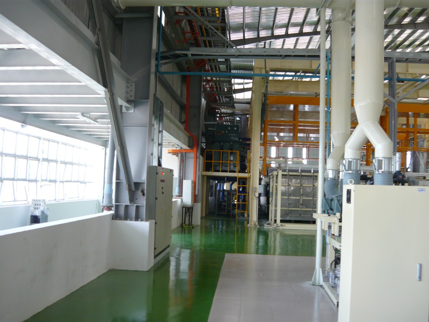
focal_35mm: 33
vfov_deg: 42.9
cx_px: 214
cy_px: 161
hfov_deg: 55.4
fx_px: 409
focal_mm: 5.5
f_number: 2.8
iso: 100
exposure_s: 1/30
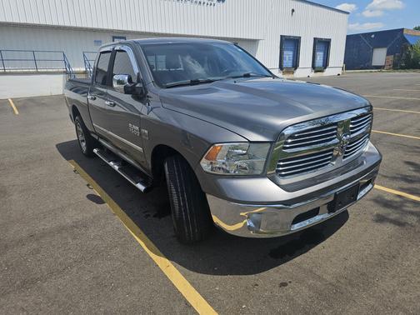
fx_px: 279
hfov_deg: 73.9
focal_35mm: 23
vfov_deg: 58.9
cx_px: 210
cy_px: 158
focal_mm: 6.3
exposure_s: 1/841
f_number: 1.7
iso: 10
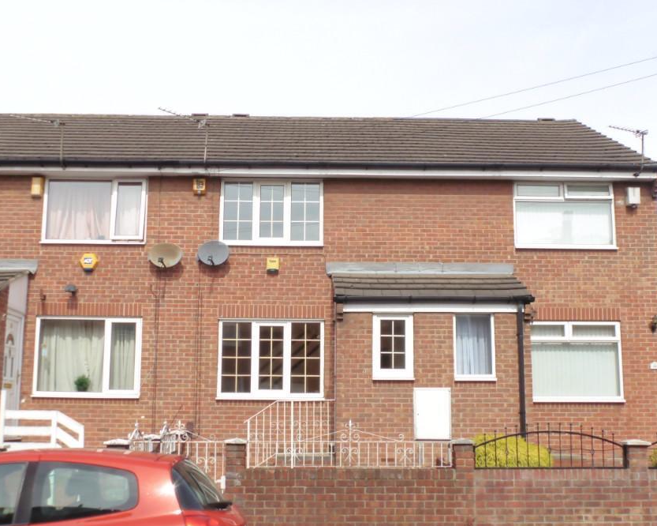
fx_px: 816
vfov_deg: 35.6
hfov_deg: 43.8
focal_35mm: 42
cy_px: 302
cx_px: 324
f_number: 3.5
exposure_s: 1/1250
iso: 100
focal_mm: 6.4
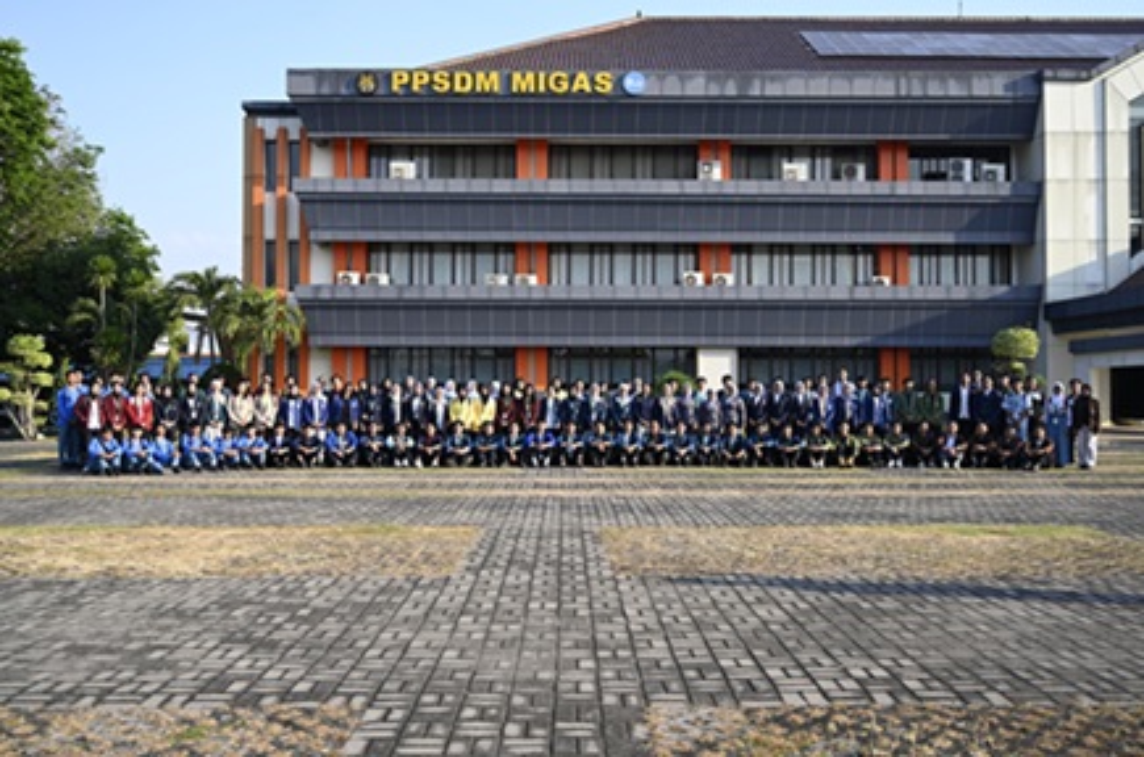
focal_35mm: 33
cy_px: 378
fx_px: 1046
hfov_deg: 57.3
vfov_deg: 39.8
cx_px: 572
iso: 200
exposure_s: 1/640
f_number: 4
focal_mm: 33
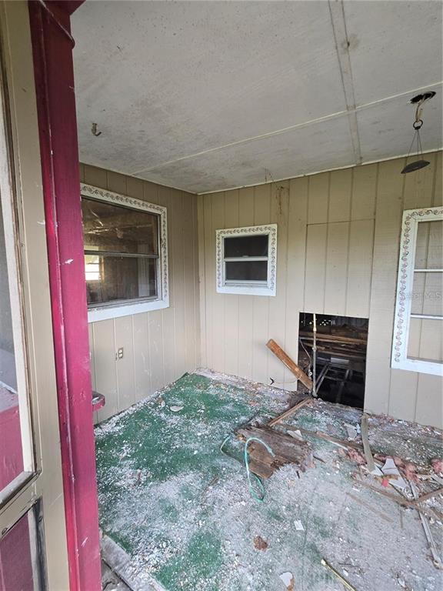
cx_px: 222
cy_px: 296
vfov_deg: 106.2
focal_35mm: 13
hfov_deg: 89.9
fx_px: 222
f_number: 2.2
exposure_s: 1/60
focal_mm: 2.2
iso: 160
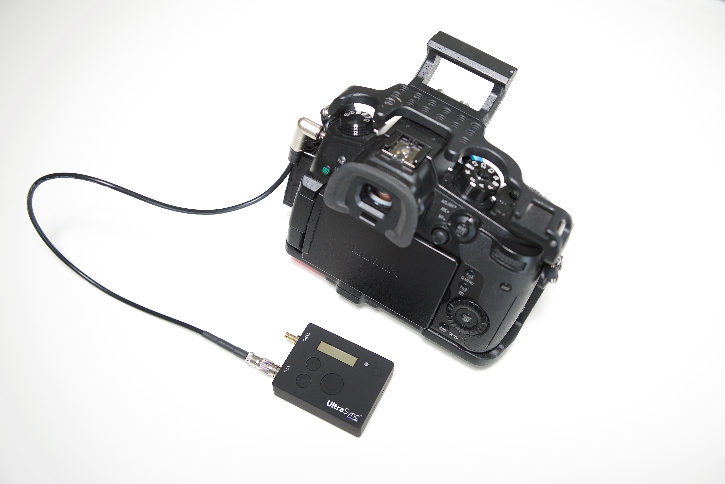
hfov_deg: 54.4
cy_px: 242
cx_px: 362
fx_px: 705
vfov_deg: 37.9
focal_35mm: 35
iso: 640
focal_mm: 35
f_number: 4
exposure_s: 1/50
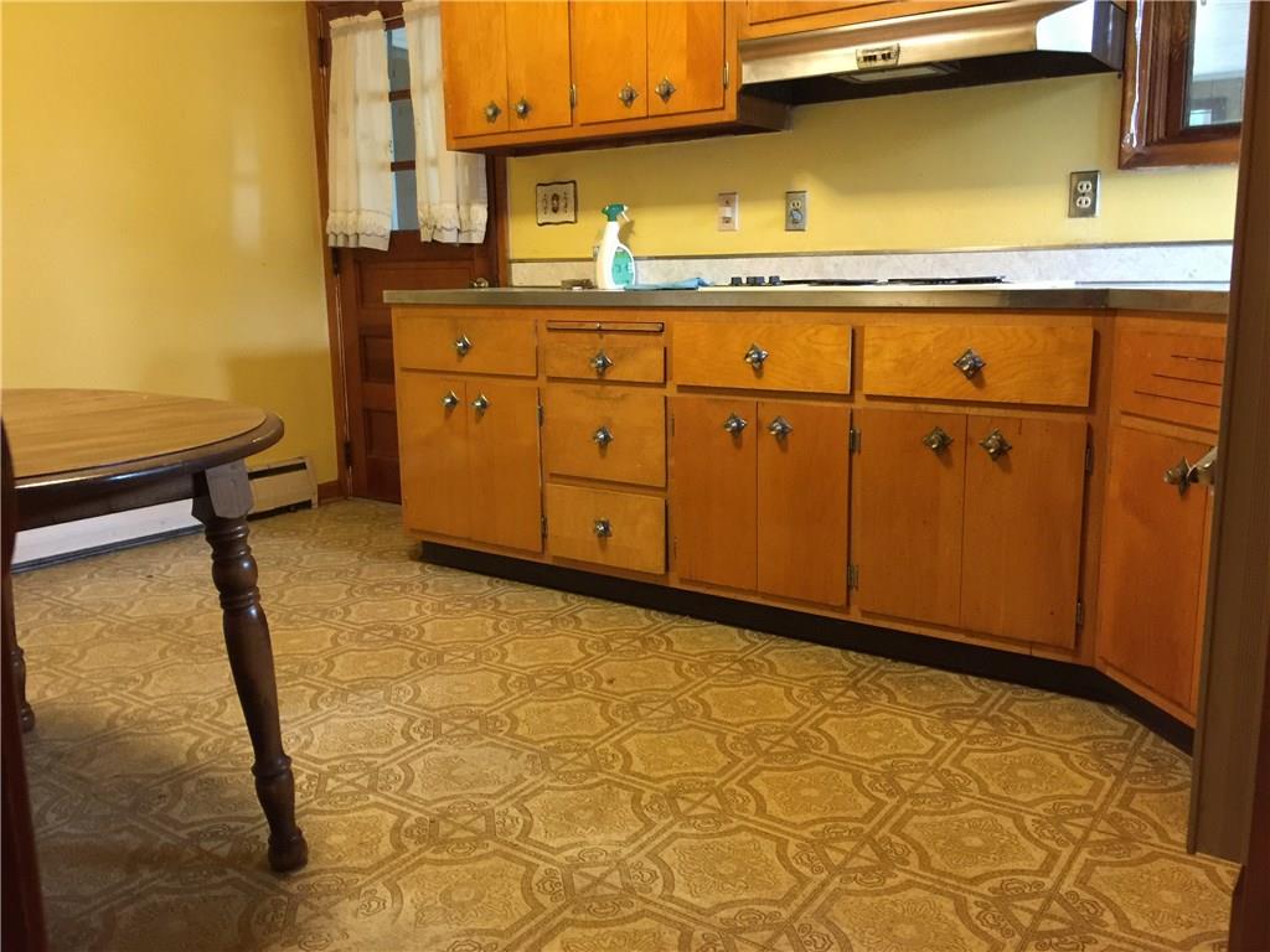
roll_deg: -0.3
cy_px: 476
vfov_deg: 48.2
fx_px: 1064
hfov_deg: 61.7
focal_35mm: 29
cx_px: 635
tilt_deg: -10.0
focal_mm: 4.15
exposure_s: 1/15
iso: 125
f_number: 2.2
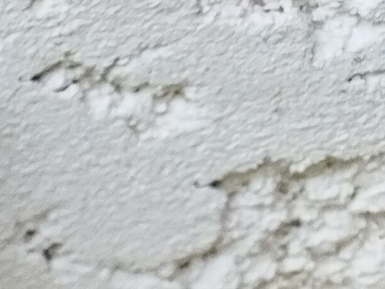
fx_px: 1979
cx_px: -875
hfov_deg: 8.6
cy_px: 586
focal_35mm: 178
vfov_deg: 7.9
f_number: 1.79
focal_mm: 4.71
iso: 99
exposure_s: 1/272
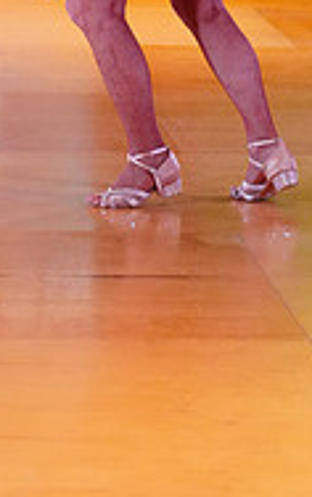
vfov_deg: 8.4
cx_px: -94
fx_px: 3323
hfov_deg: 5.3
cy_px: -196
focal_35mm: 245
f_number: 2.8
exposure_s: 1/400
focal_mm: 78
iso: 5000
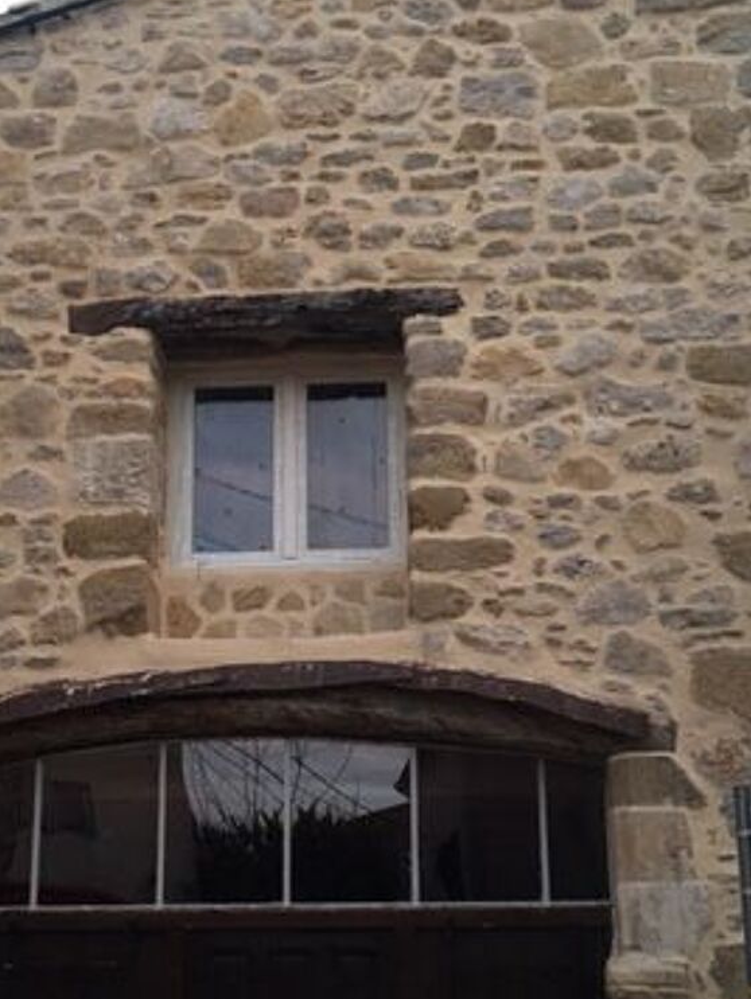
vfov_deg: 36.6
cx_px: 349
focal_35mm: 52
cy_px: 625
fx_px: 1503
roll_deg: +1.4
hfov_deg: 28.0
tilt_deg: +16.5
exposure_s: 1/17
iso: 64
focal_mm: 4.15
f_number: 2.2
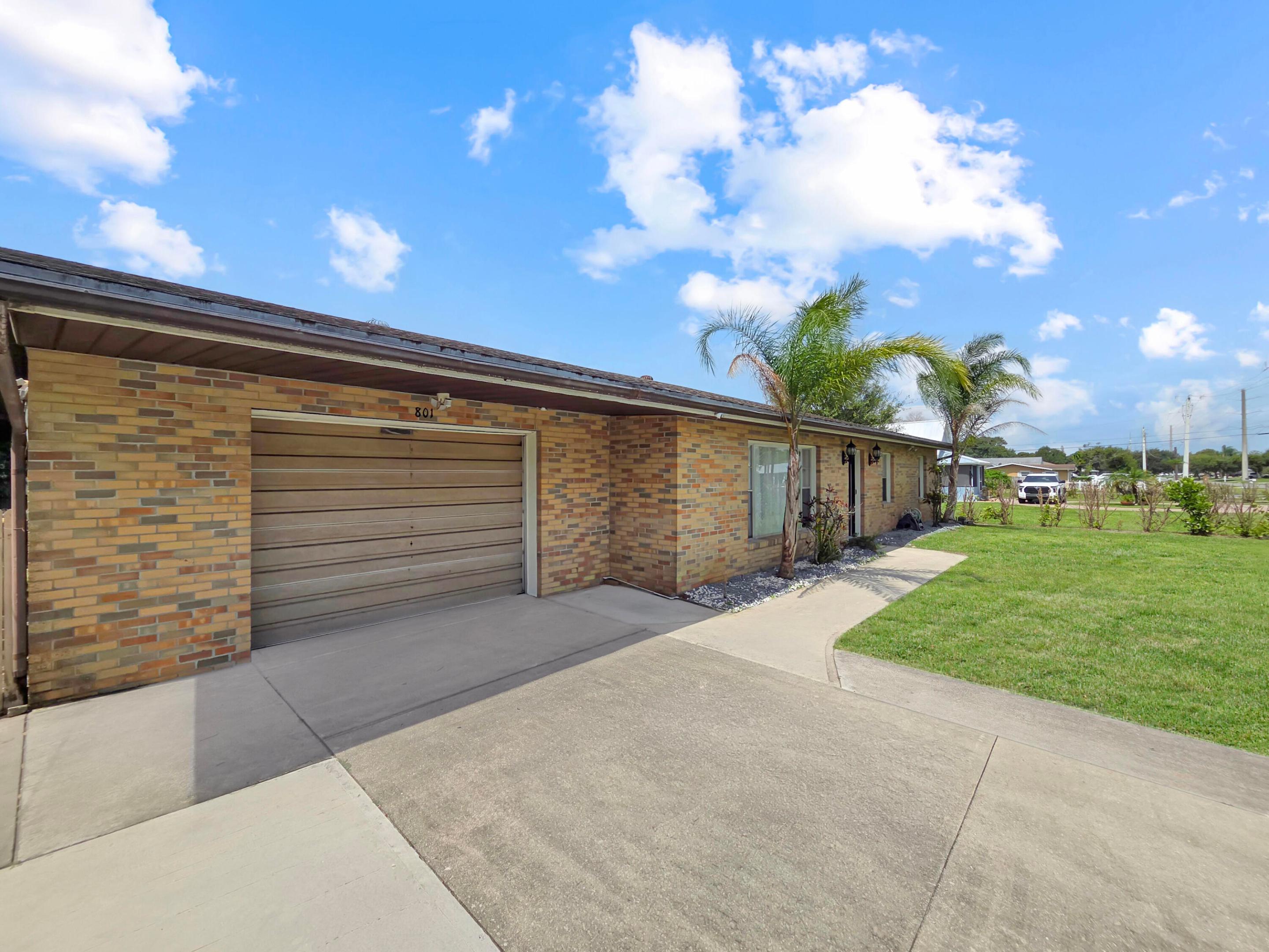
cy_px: 476
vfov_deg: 89.9
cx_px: 634
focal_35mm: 13
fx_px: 477
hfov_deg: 106.2
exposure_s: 1/2993
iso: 50
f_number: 2.2
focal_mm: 2.2
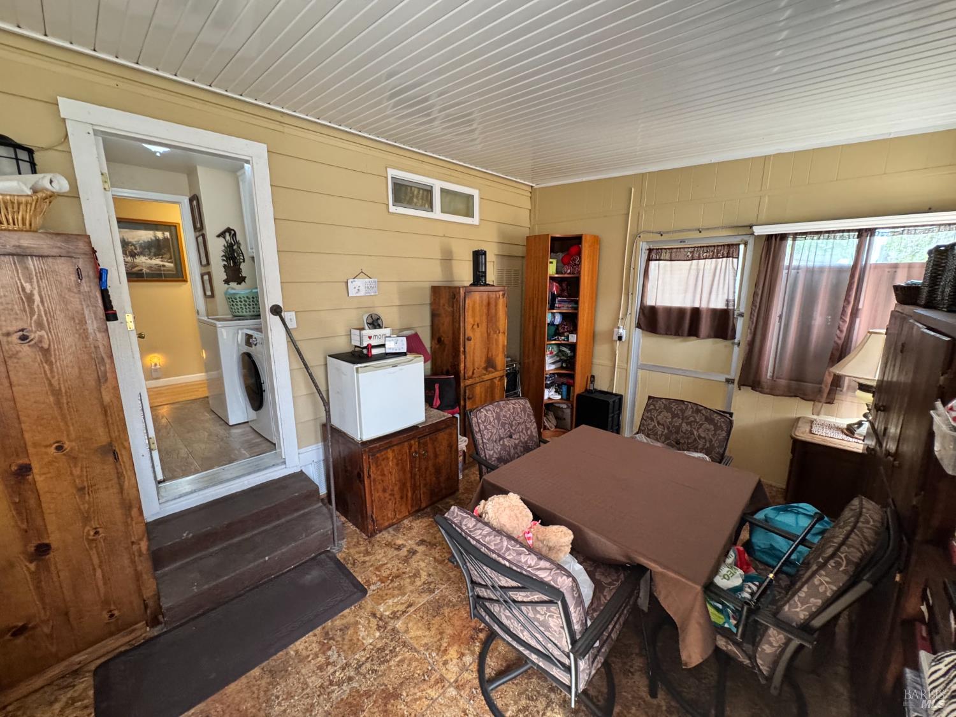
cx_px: 478
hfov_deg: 102.1
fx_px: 387
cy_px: 358
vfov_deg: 85.7
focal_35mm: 14
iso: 320
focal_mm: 2.22
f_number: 2.2
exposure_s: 1/61
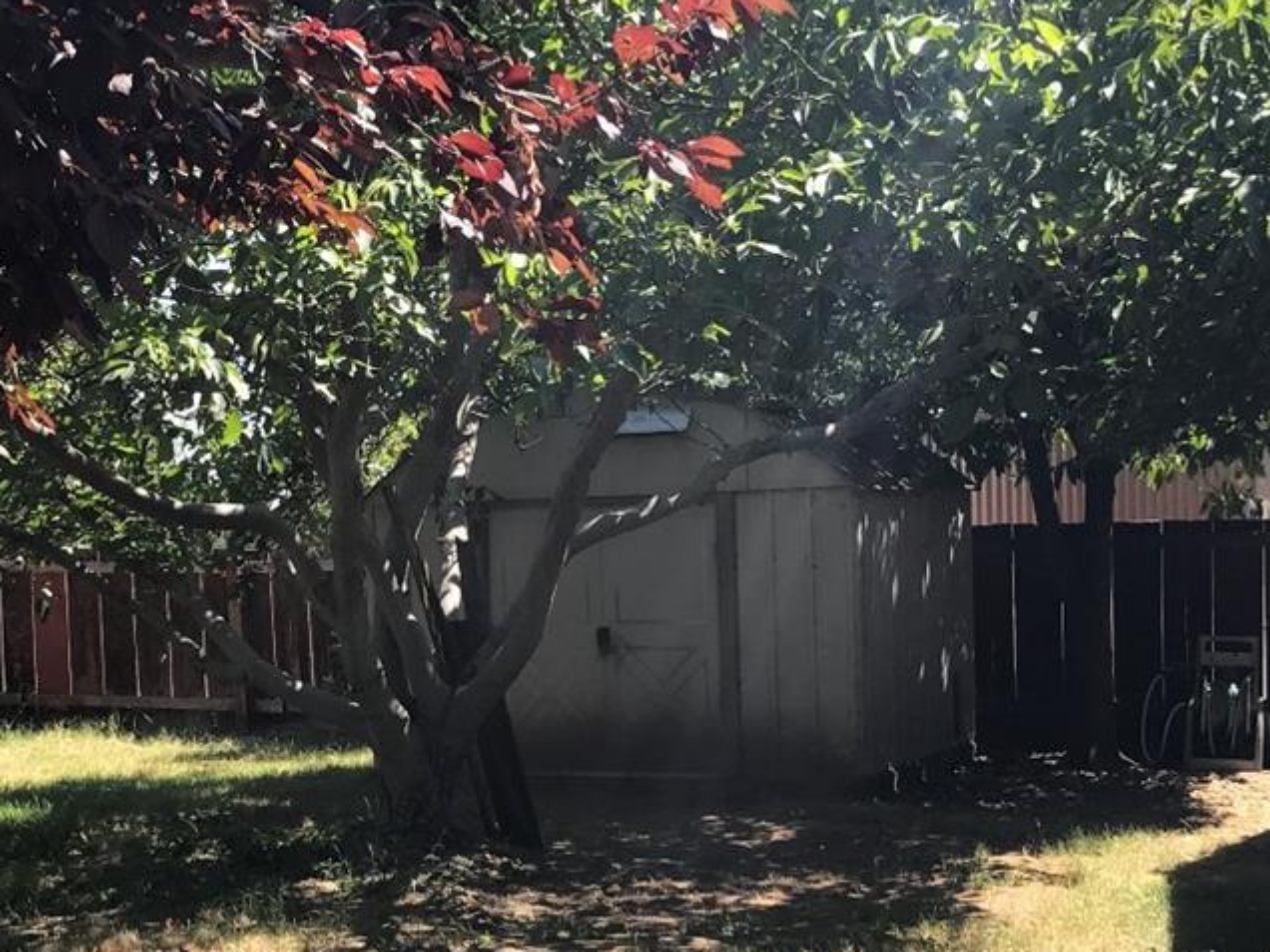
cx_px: 473
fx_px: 2421
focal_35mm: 66
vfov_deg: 22.1
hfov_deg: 29.3
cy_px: 699
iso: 20
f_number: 1.8
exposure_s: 1/622
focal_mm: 3.99
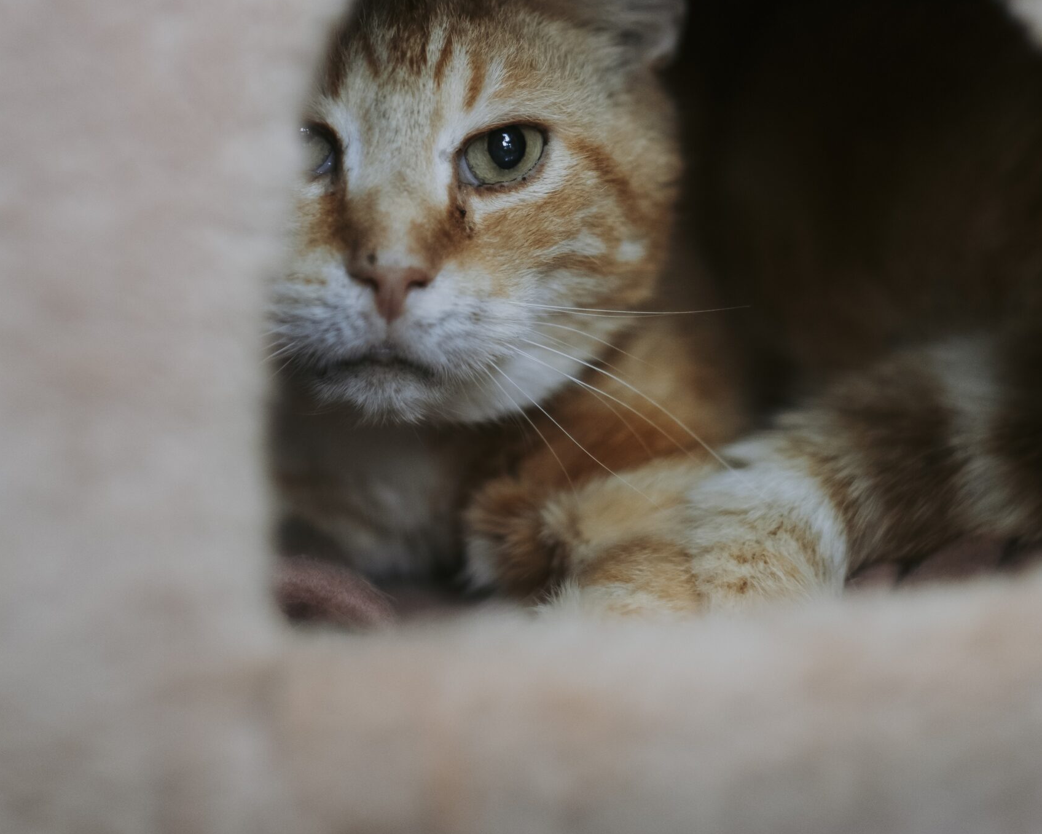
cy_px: 161
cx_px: 521
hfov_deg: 16.2
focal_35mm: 119
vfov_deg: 12.9
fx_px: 3670
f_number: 1.2
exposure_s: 1/640
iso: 2000
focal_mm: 56
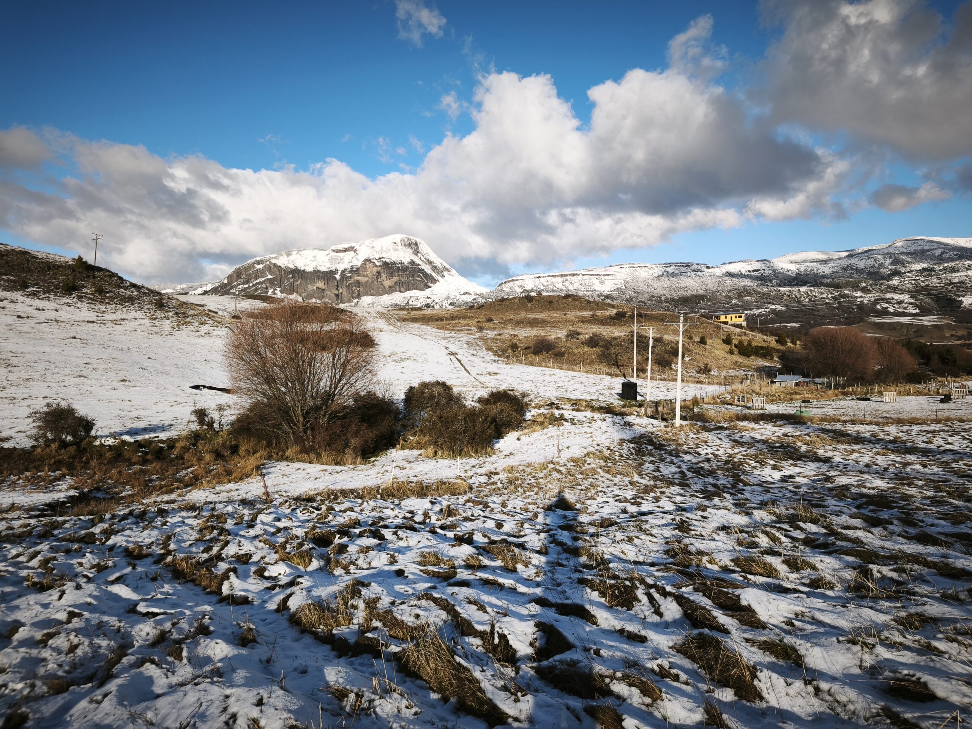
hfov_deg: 73.9
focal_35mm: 23
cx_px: 486
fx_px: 646
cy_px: 364
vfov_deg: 58.9
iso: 50
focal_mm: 5.35
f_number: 1.7
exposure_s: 1/2186
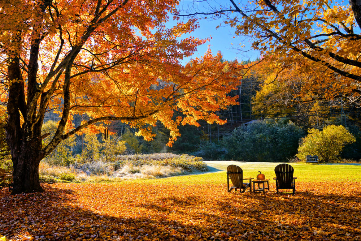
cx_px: 180
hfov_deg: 67.4
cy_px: 120
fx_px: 271
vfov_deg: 47.9
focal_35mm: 27
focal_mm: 18
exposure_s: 1/200
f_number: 6.3
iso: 100
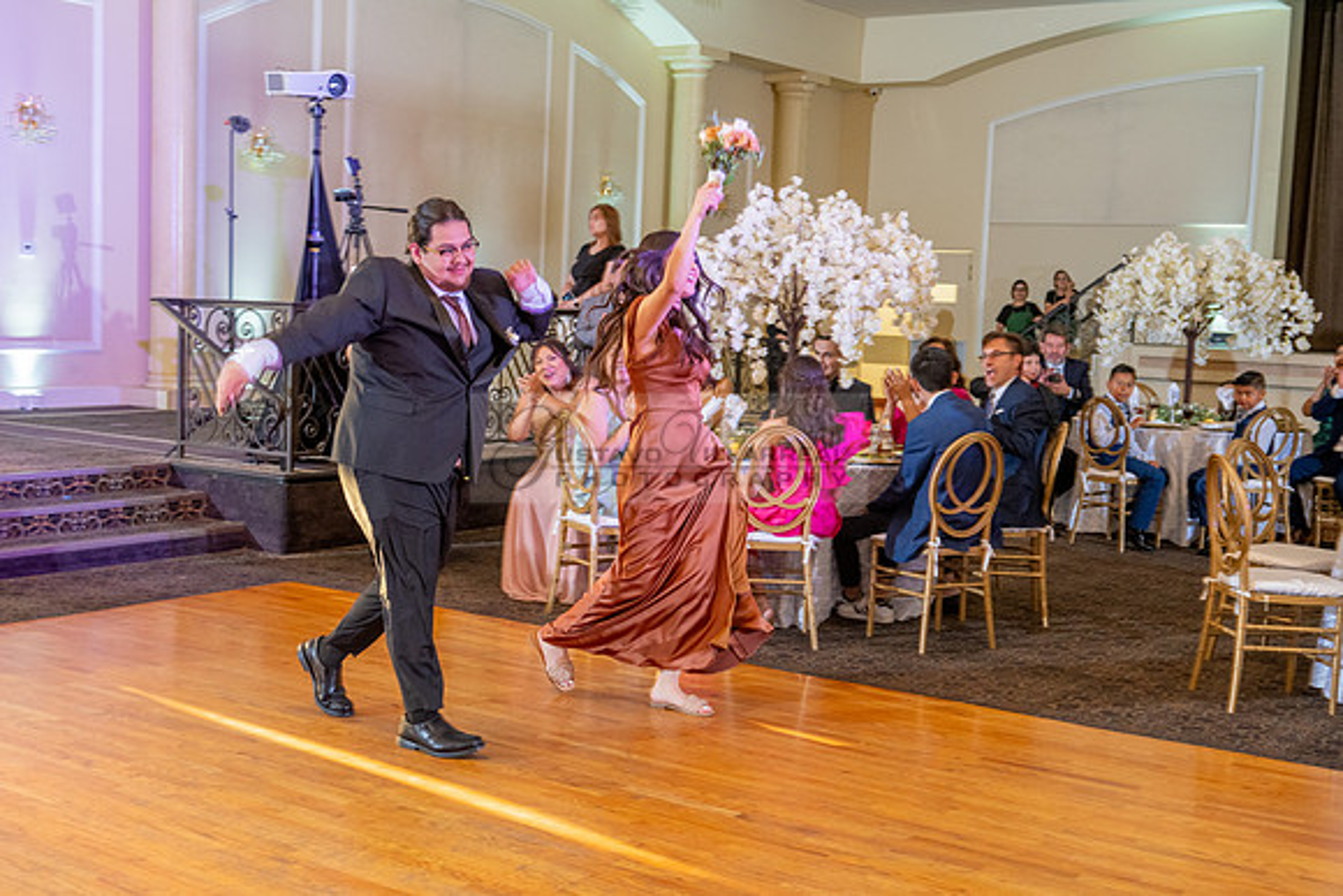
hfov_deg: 42.2
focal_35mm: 47
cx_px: 611
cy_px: 480
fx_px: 1739
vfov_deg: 28.9
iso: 800
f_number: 4
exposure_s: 1/80
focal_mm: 38
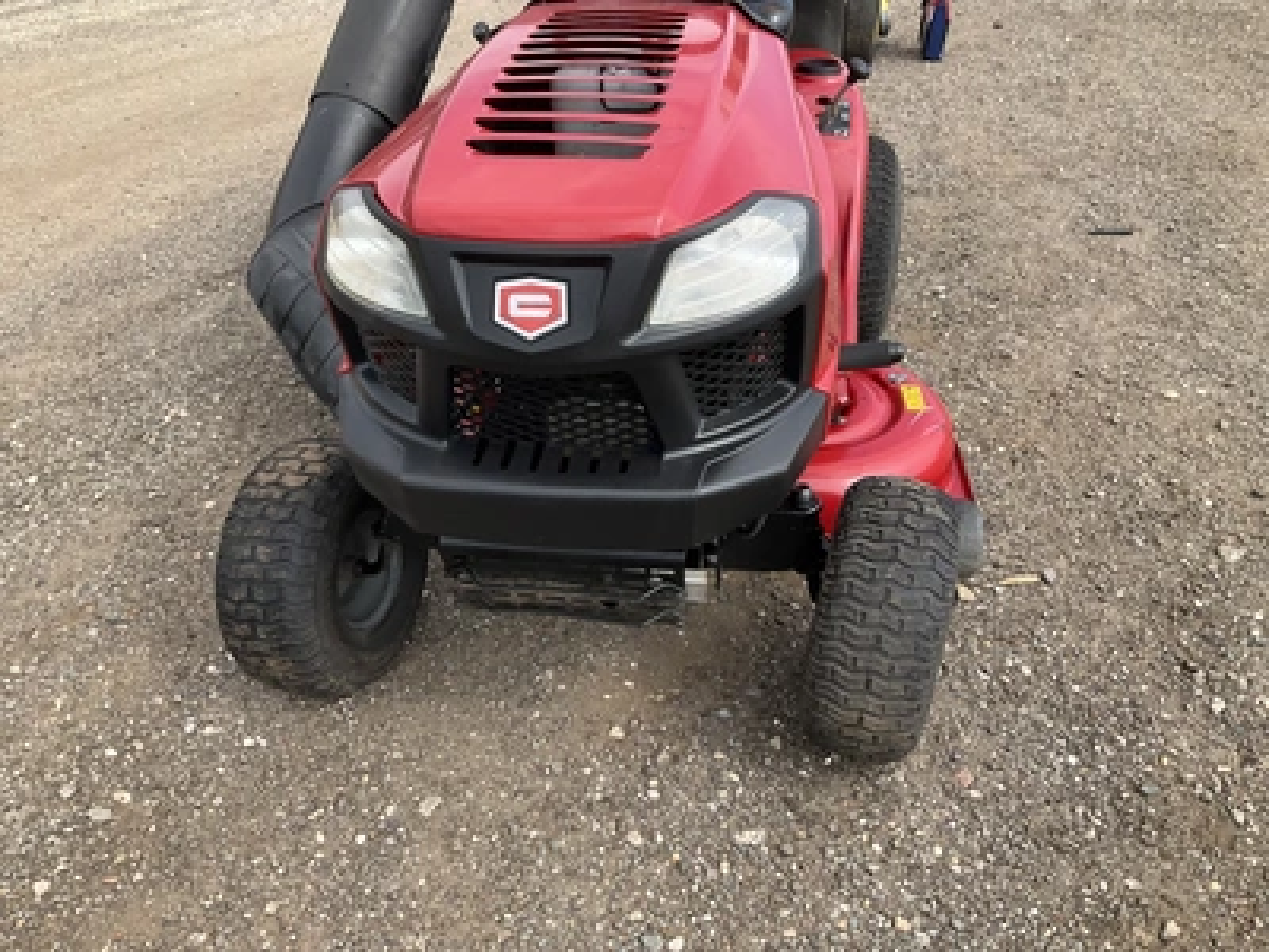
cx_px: 634
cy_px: 476
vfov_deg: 48.2
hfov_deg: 61.7
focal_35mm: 29
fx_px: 1063
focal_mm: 3
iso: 25
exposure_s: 1/792
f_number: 1.8
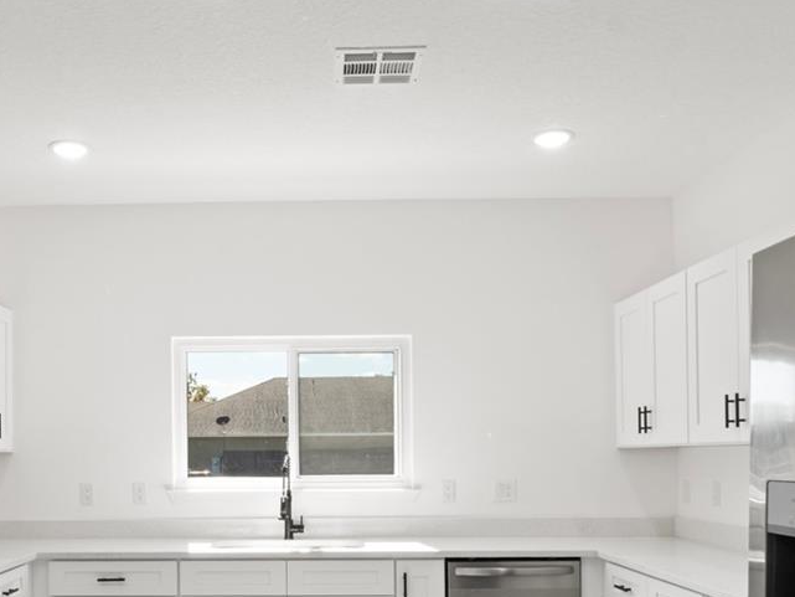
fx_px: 827
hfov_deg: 50.5
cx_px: 273
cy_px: 449
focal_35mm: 36
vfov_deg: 38.6
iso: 320
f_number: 16
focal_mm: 10
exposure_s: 1/6
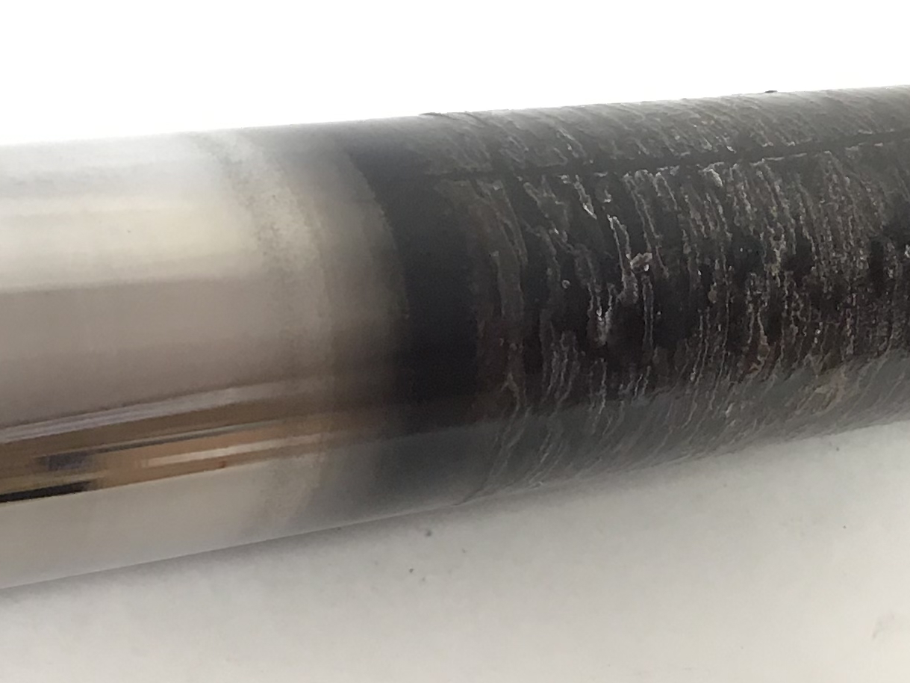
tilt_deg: -47.0
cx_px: 525
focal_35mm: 83
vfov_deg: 17.8
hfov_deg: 23.5
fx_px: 2182
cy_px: 284
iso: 50
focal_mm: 3.3
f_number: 2.4
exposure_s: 1/30
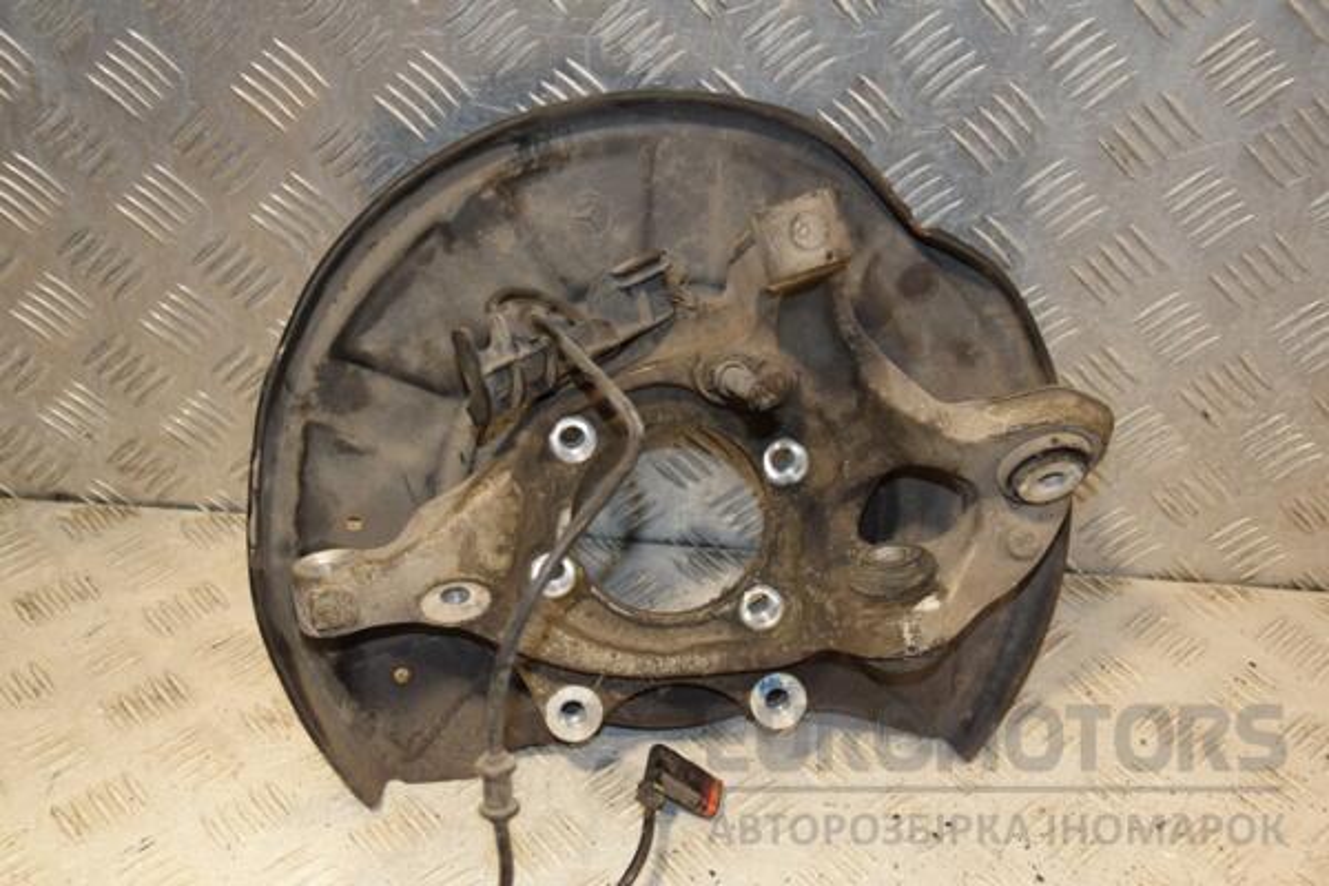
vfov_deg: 28.1
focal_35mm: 48
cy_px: 443
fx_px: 1772
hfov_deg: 41.1
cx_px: 664
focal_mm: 32
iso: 800
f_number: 5
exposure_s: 1/200
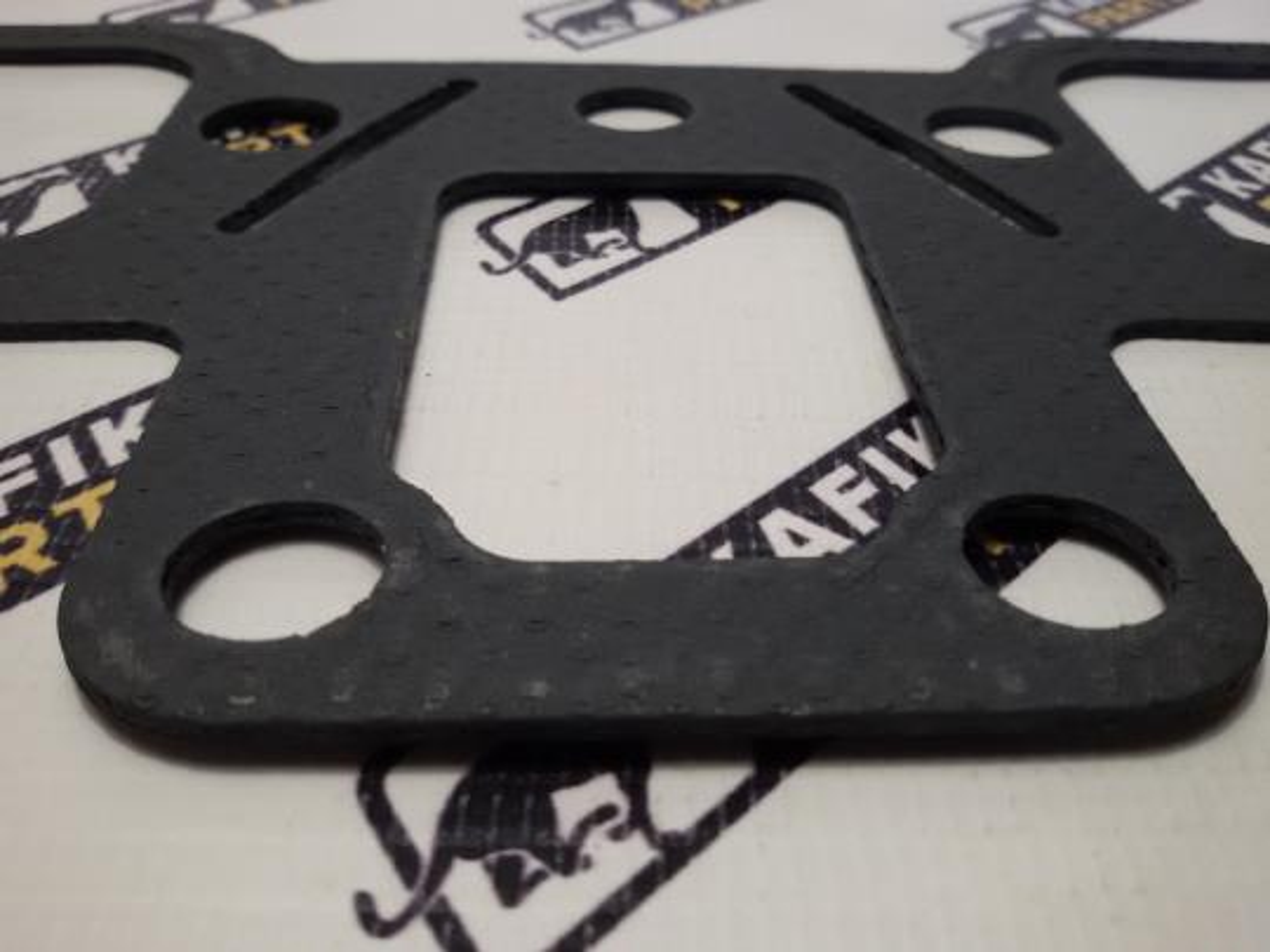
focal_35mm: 31
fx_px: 1137
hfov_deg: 58.4
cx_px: 635
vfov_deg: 45.4
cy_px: 476
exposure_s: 1/33
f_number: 2.4
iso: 40
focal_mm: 2.93
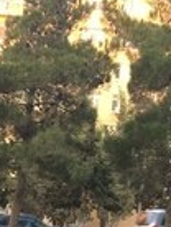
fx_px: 683
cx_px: -74
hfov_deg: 13.6
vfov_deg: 16.3
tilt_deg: -15.8
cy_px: 391
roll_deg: -0.4
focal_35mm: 104
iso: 40
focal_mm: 4.15
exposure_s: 1/33
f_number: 2.2
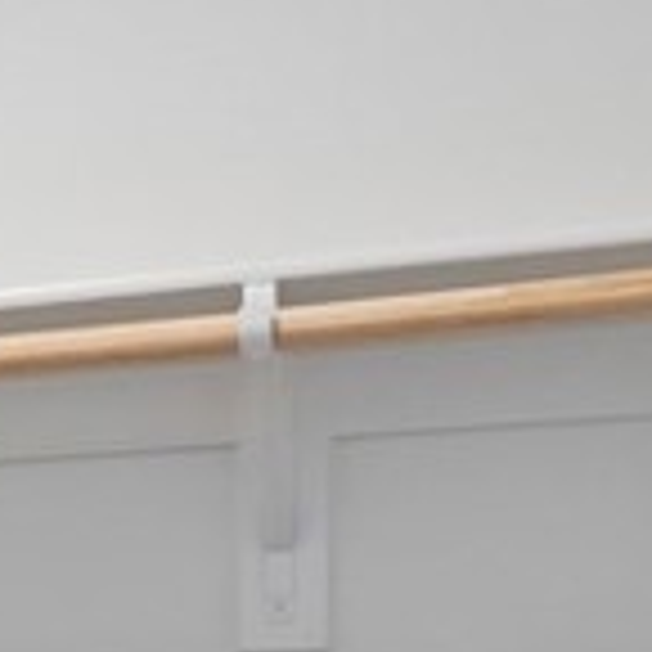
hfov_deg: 19.7
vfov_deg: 20.7
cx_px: -283
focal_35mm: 78
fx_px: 1662
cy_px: 778
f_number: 8
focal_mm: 13
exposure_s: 1/15
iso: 400
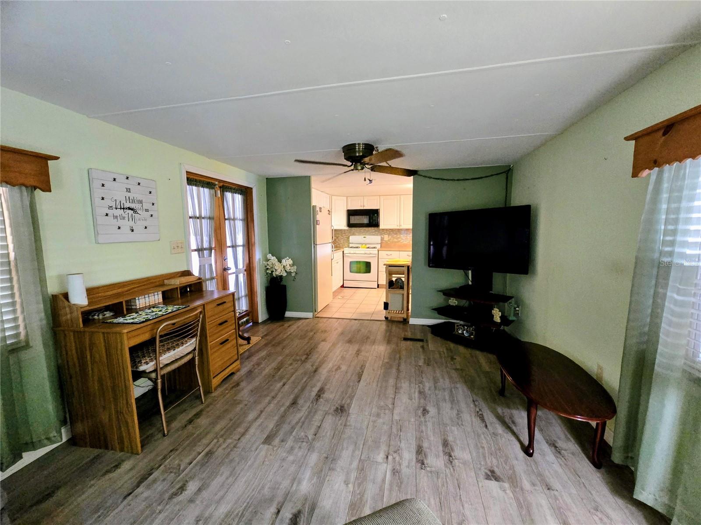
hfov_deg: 106.2
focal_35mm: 13
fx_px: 263
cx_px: 350
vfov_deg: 89.9
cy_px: 262
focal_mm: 2.2
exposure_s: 1/60
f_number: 2.2
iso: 800
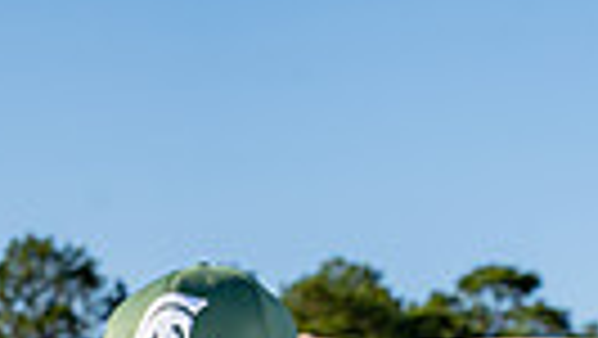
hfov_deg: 8.7
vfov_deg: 4.7
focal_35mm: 249
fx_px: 3951
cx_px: 283
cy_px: 924
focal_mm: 70
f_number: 6.3
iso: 100
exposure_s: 1/250
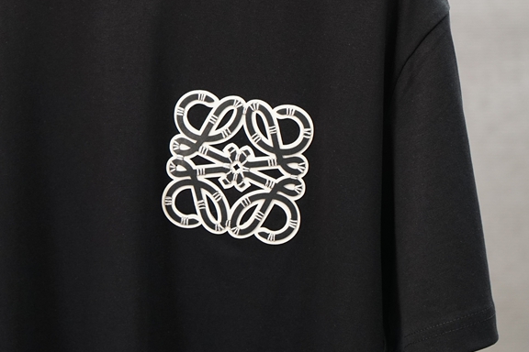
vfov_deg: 9.0
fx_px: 2233
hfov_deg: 13.4
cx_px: 116
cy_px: 30
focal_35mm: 152
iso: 640
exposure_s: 1/125
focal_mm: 54
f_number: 4
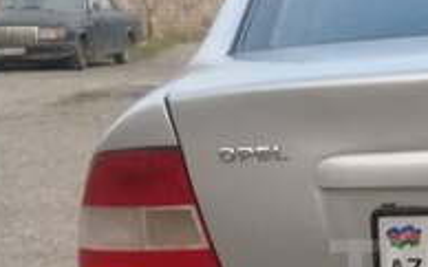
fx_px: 1306
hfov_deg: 17.5
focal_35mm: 112
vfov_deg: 11.5
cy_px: 273
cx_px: 556
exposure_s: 1/33
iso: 64
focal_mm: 3.3
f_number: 2.2
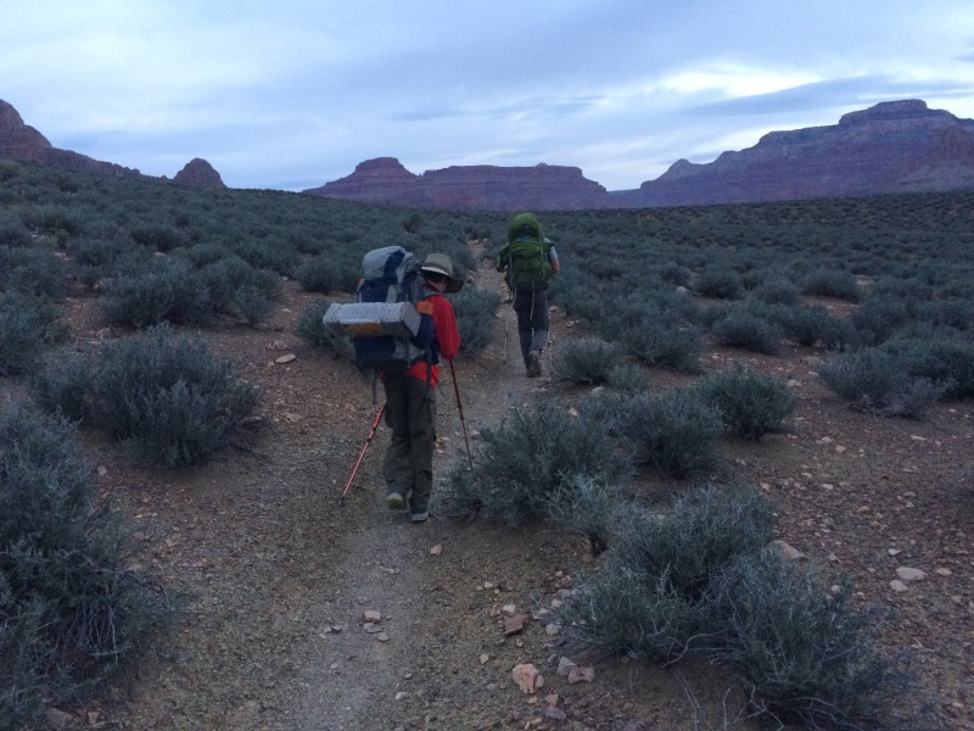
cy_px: 366
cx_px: 487
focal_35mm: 29
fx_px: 816
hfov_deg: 61.7
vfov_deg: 48.2
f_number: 2.2
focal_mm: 4.15
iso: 200
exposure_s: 1/30
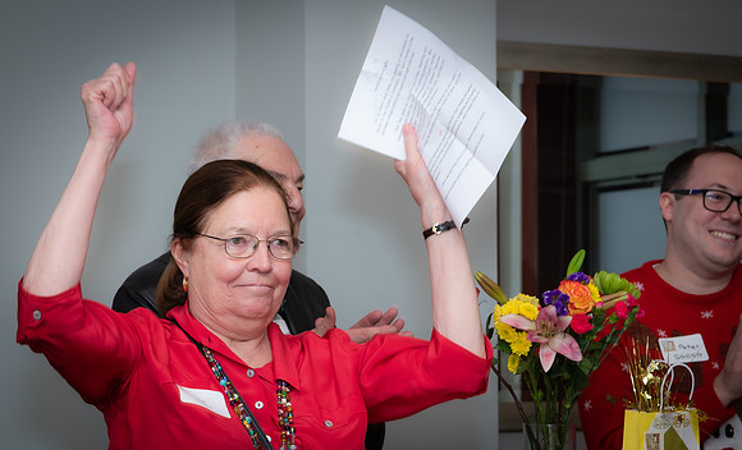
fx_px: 1667
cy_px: 269
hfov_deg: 25.0
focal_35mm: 83
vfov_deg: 15.4
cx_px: 262
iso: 500
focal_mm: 62
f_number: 7.1
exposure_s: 1/60
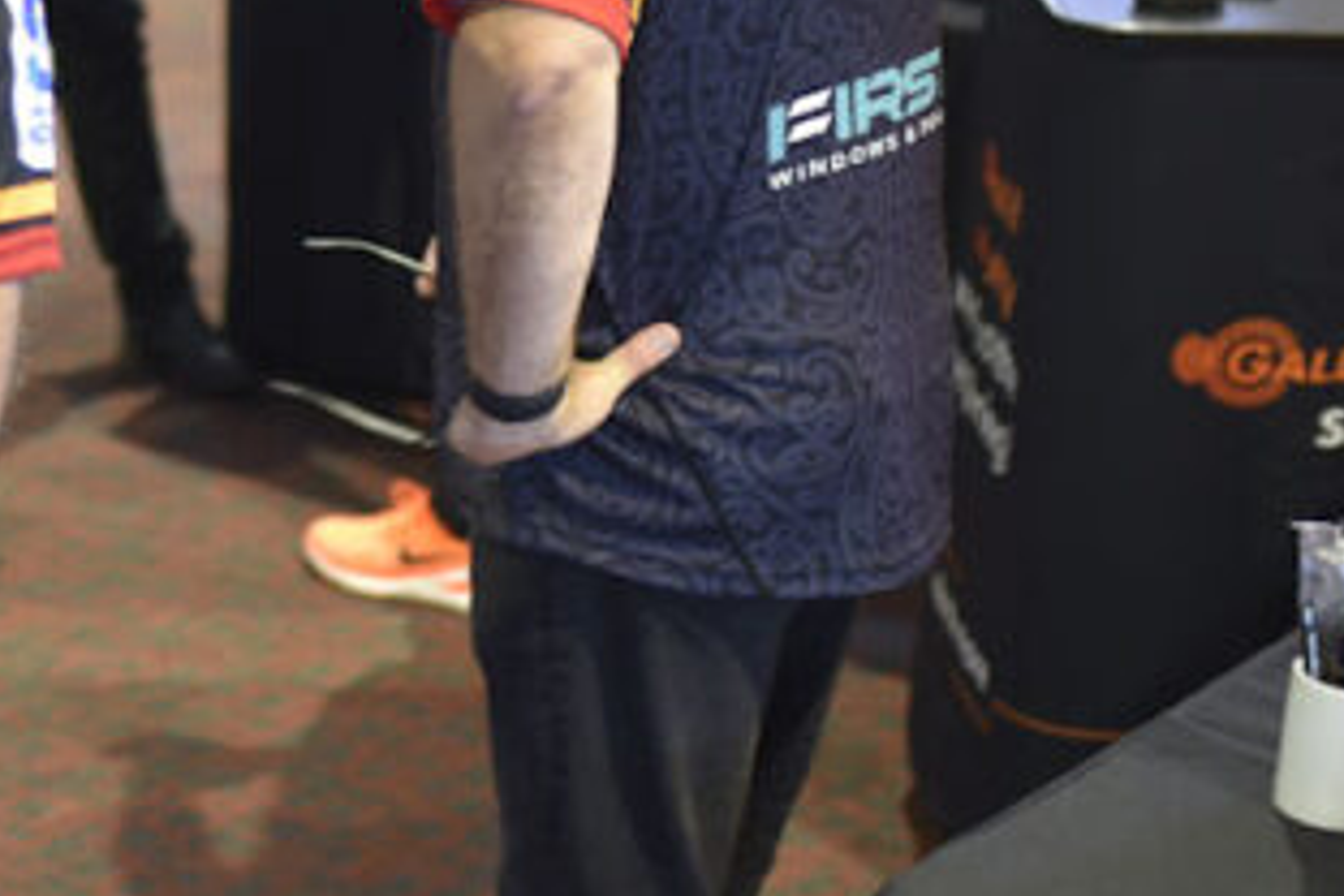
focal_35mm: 115
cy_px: 108
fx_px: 4293
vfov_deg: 11.8
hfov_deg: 16.8
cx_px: -396
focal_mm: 35
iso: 900
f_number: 1.4
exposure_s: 1/60
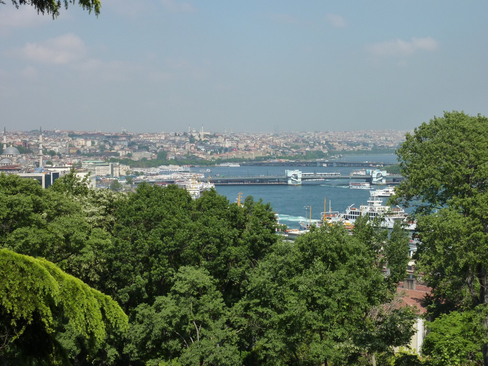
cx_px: 244
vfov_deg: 21.9
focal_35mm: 67
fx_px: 945
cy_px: 183
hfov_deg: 29.0
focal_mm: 11
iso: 125
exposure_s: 1/500
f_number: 5.6
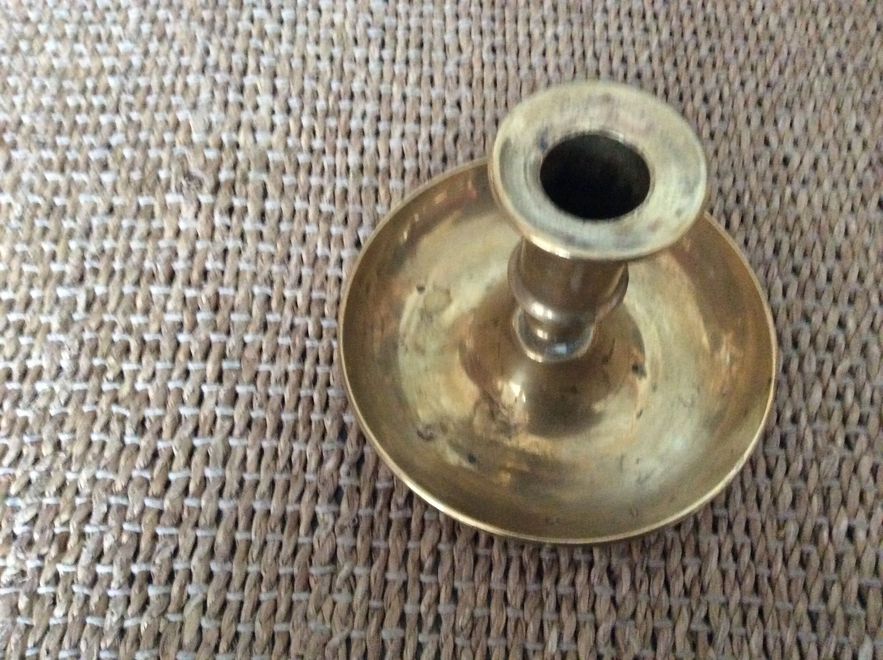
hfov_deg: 56.9
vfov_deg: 44.1
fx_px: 815
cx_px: 442
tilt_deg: -63.3
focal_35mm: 32
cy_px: 330
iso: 500
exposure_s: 1/17
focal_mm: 3.3
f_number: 2.4
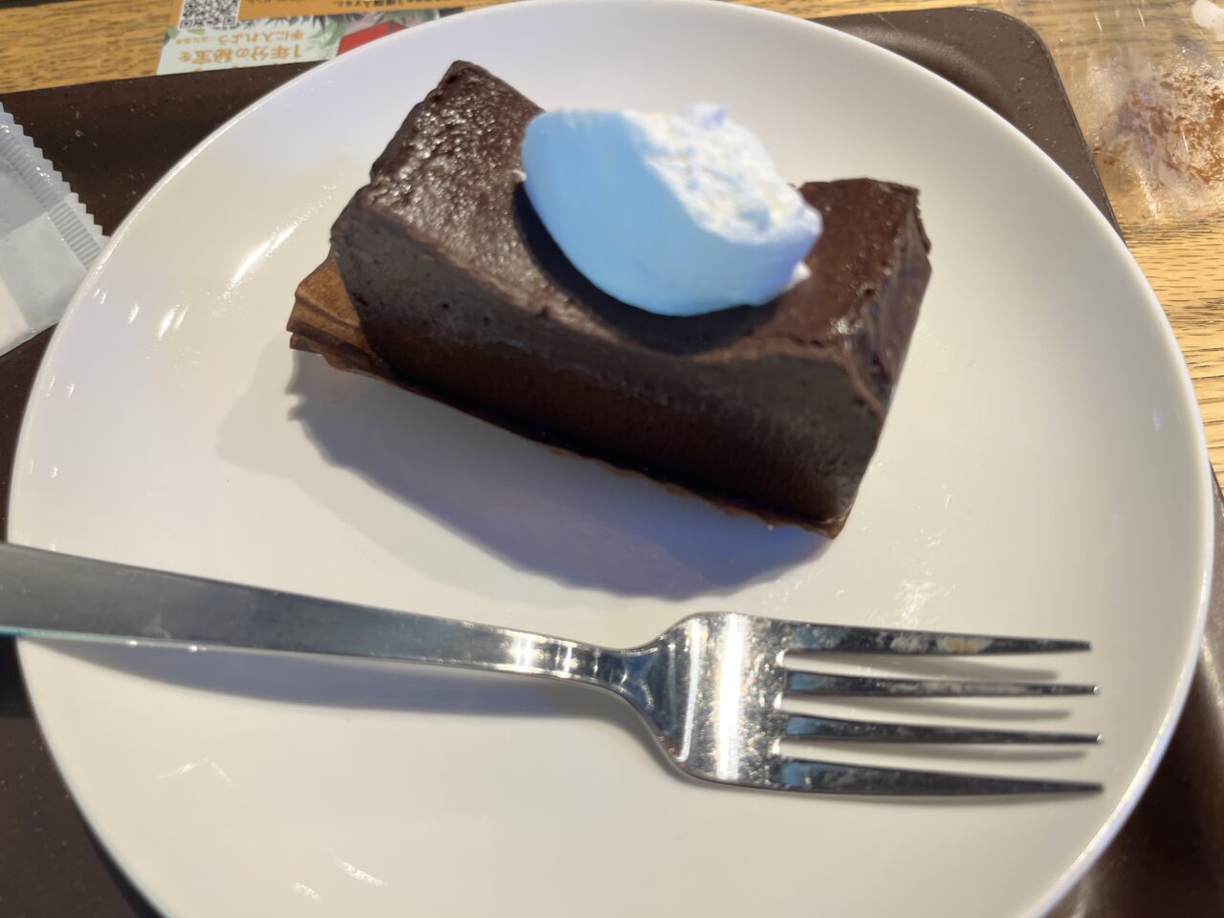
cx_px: 612
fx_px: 919
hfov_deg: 67.3
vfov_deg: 53.1
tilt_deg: -64.8
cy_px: 459
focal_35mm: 26
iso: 64
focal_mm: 5.1
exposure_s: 1/122
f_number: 1.6
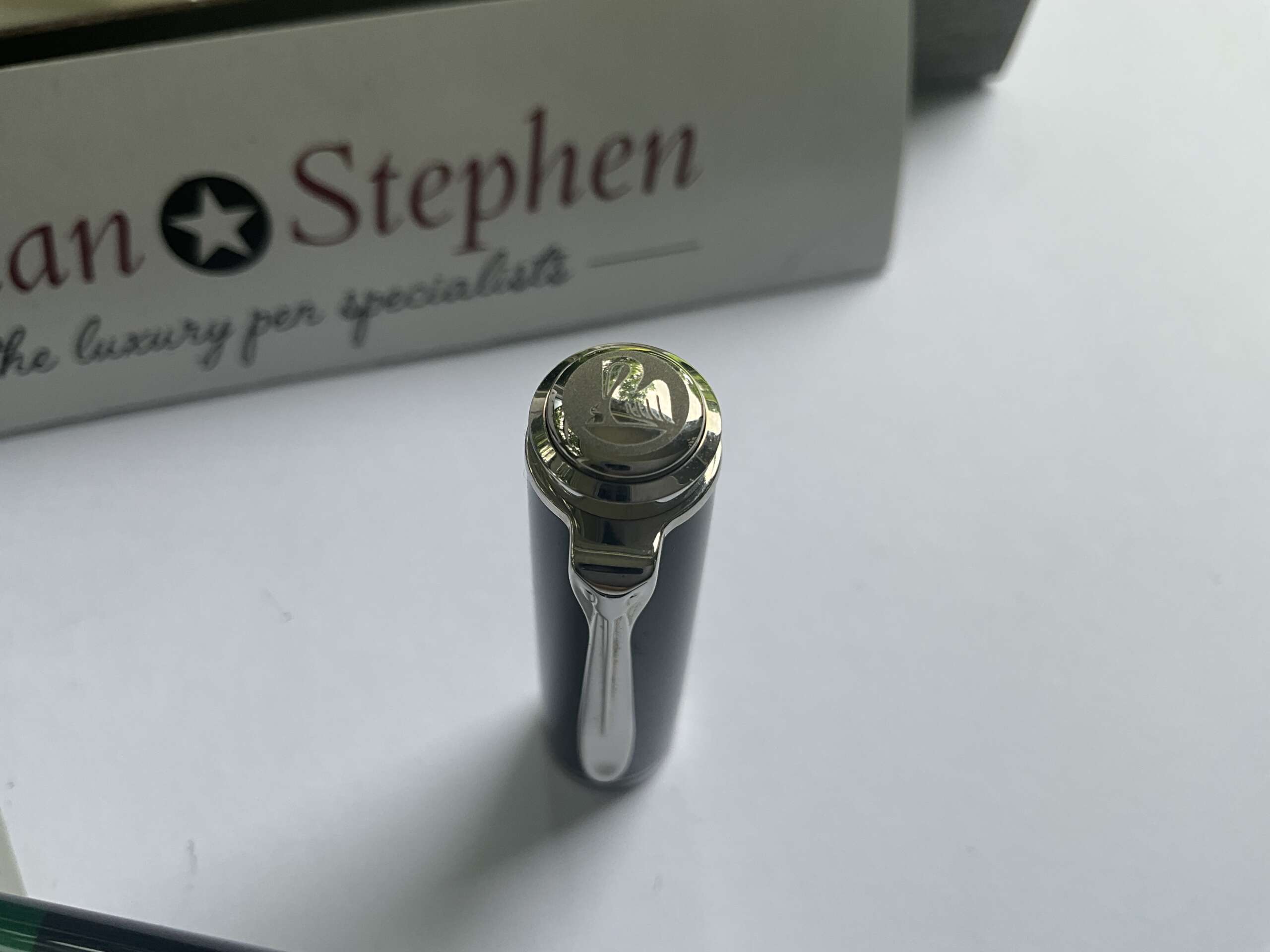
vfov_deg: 48.2
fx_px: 1064
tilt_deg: -59.3
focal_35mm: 29
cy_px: 476
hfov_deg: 61.7
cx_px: 635
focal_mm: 3
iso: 20
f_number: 1.8
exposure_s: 1/150
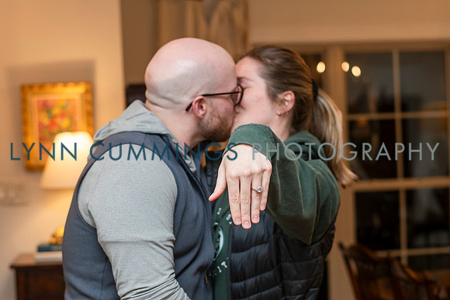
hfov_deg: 25.8
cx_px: 193
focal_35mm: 79
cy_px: 200
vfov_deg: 17.3
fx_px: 982
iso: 400
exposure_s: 1/160
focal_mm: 58
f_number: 3.5
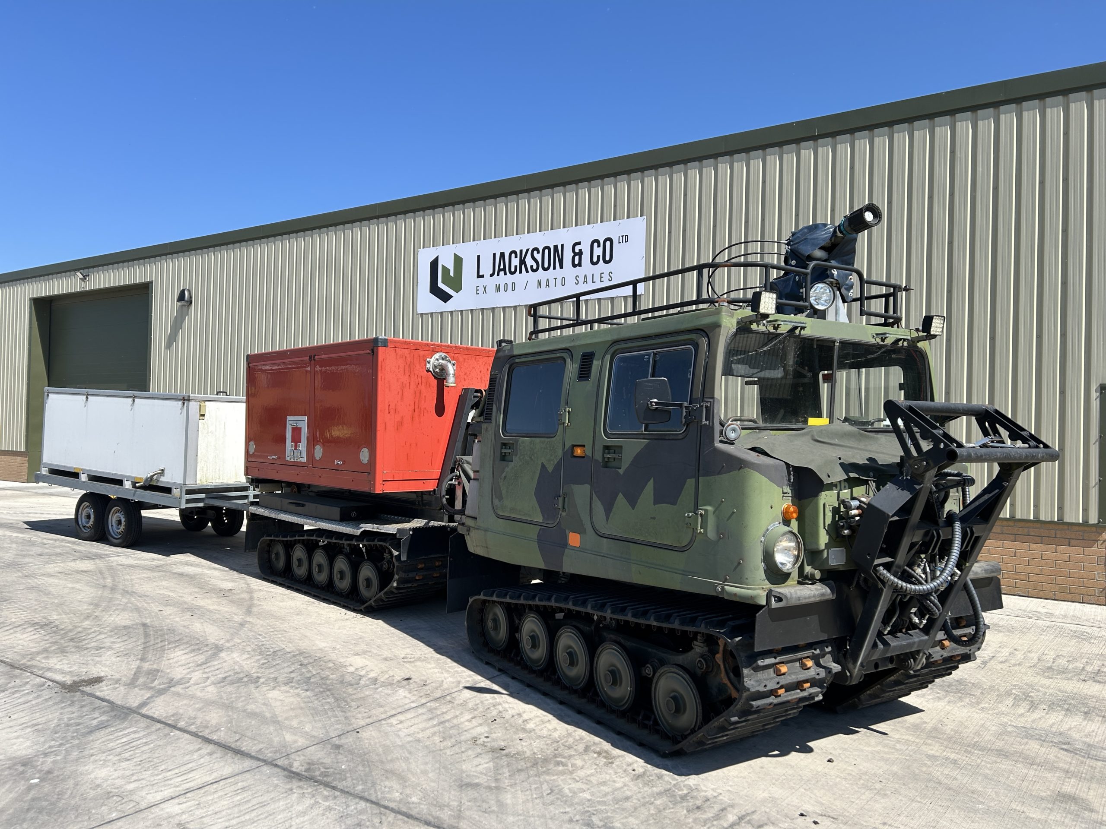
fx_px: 831
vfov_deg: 53.1
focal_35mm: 26
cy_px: 414
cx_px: 553
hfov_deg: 67.3
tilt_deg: +1.5
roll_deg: -2.4
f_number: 1.5
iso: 50
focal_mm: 5.7
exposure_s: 1/3704
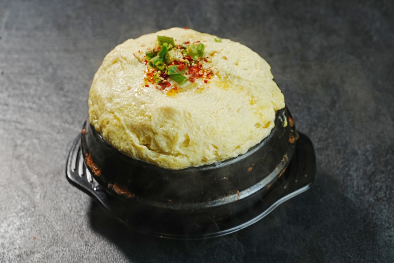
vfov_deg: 19.5
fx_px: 766
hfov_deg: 28.8
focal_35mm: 70
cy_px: 132
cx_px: 197
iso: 400
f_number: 11
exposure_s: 1/125
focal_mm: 70
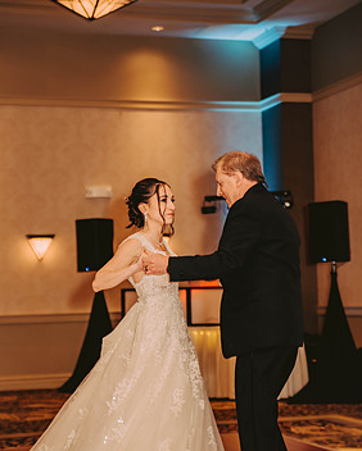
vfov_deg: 21.2
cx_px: 173
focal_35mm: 90
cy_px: 255
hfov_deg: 17.1
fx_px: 1204
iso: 500
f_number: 2.8
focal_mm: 75
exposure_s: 1/60
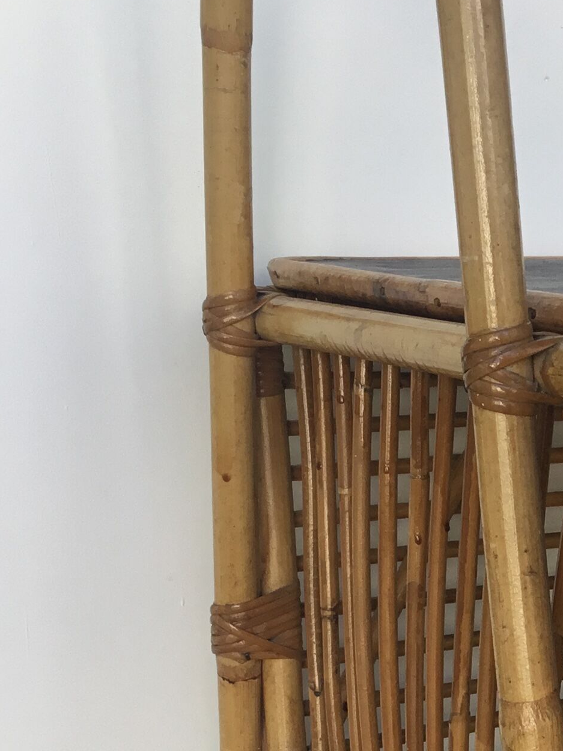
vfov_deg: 23.7
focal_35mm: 81
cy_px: 616
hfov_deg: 17.3
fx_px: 1756
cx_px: 686
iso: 25
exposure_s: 1/108
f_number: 2.4
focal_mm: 3.3
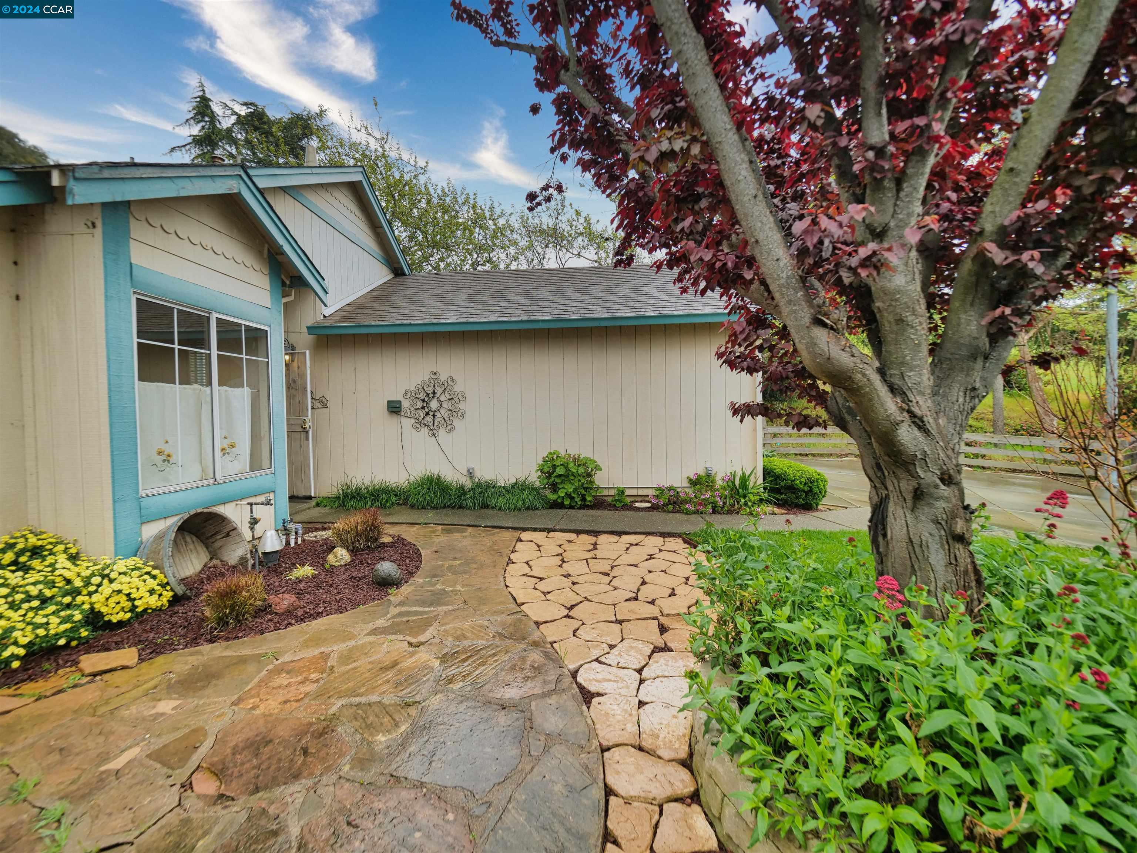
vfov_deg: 85.7
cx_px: 568
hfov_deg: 102.1
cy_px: 426
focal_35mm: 14
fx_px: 460
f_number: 2.8
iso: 160
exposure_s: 1/320
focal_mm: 7
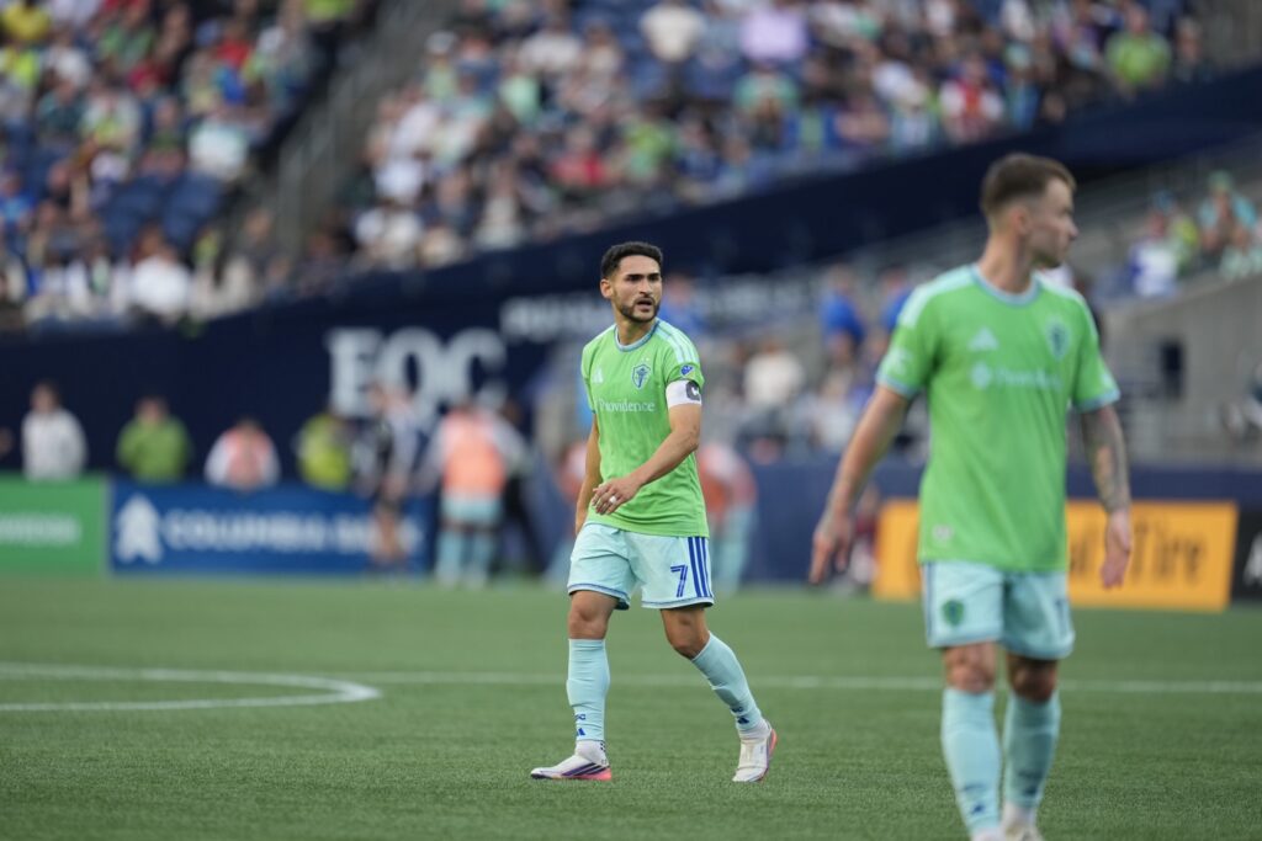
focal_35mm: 400
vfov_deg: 3.4
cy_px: 420
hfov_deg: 5.2
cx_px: 631
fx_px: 14023
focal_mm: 400
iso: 800
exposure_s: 1/1250
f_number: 2.8
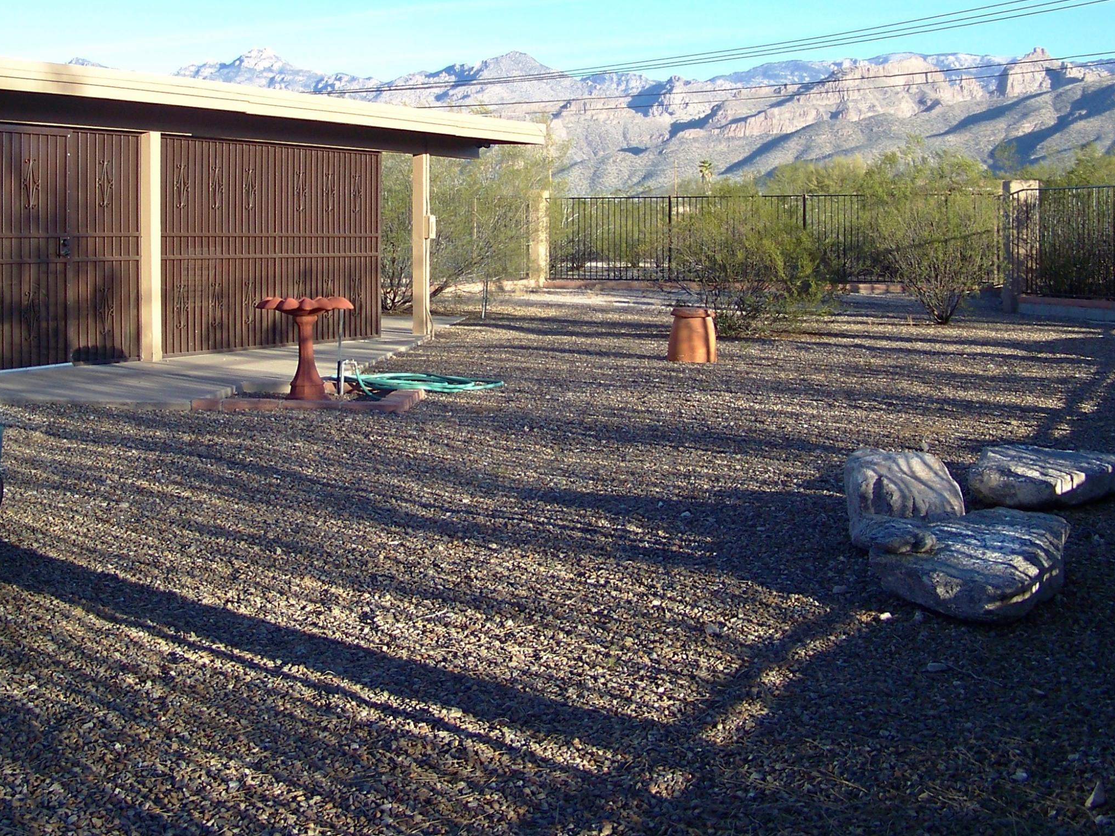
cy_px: 221
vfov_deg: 27.2
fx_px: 1707
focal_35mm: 53
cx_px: 414
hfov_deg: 36.0
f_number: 2.8
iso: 64
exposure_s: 1/320
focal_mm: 5.85
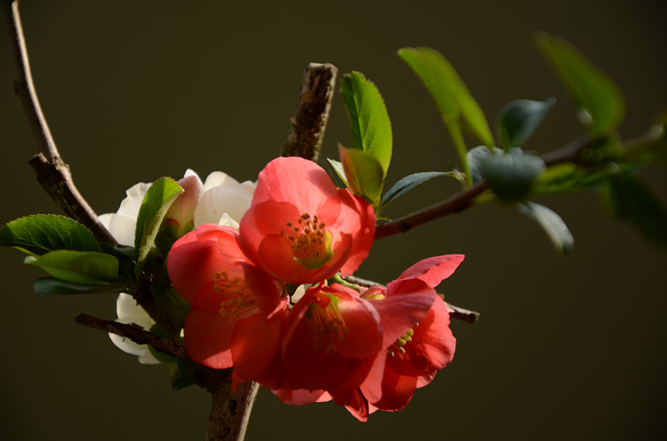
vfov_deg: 8.7
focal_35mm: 158
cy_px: 220
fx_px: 2911
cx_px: 334
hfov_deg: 13.1
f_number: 5.6
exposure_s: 1/30
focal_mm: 105
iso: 100
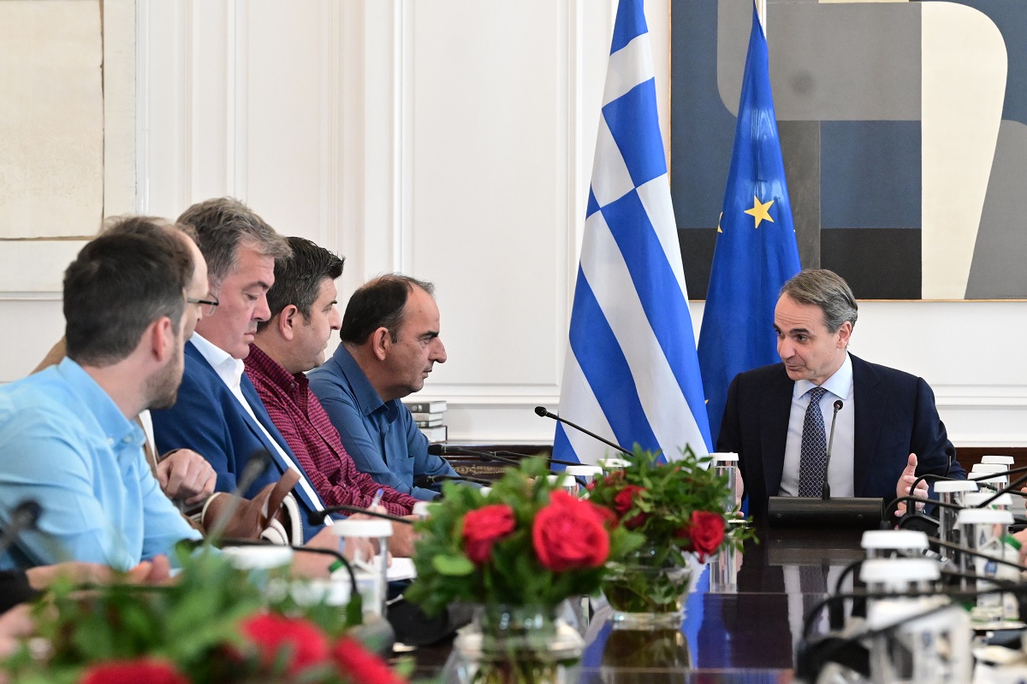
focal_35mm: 70
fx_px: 1997
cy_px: 342
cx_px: 514
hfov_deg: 28.8
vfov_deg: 19.5
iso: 6400
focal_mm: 70
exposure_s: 1/640
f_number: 5
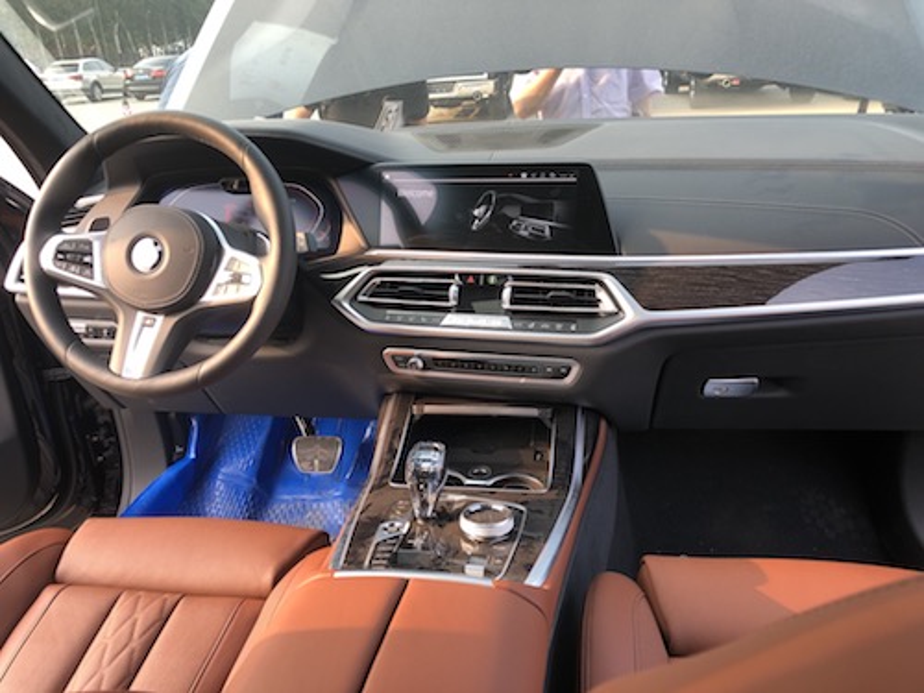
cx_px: 462
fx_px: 747
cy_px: 346
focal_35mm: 28
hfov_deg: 63.4
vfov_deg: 49.7
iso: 25
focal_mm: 4
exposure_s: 1/81
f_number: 1.8
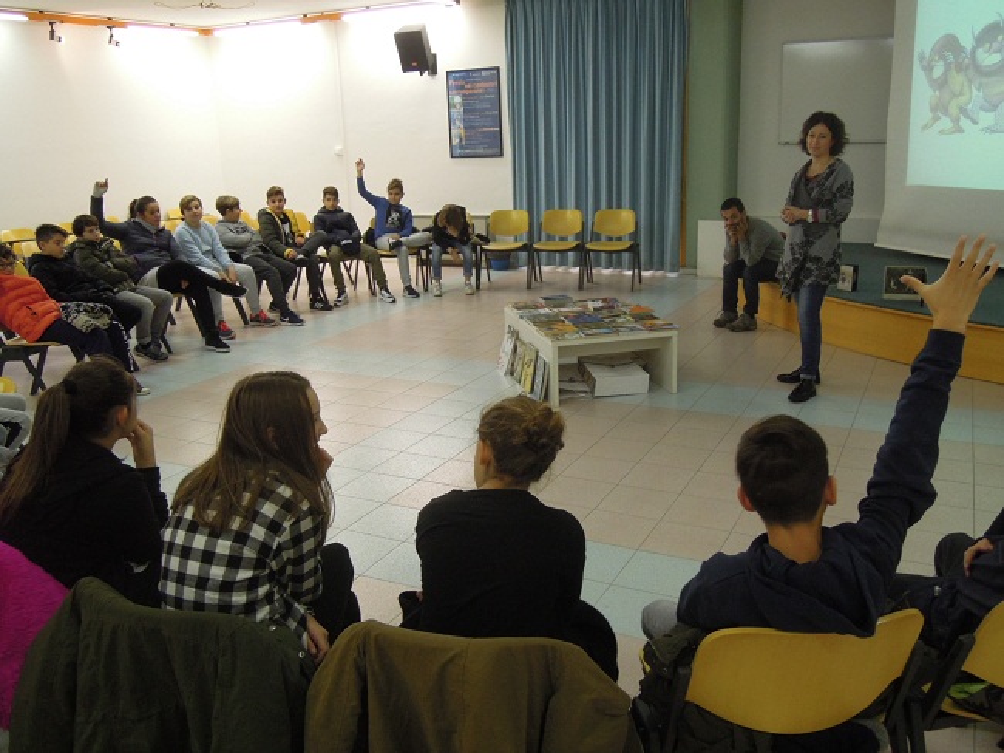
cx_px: 502
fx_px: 899
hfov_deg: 58.4
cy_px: 376
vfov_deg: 45.4
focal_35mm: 31
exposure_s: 1/40
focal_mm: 5.5
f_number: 3
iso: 400
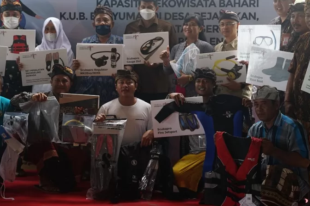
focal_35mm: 76
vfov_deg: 17.9
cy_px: 68
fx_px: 654
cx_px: 115
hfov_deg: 26.6
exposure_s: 1/80
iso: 320
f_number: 4
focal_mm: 50
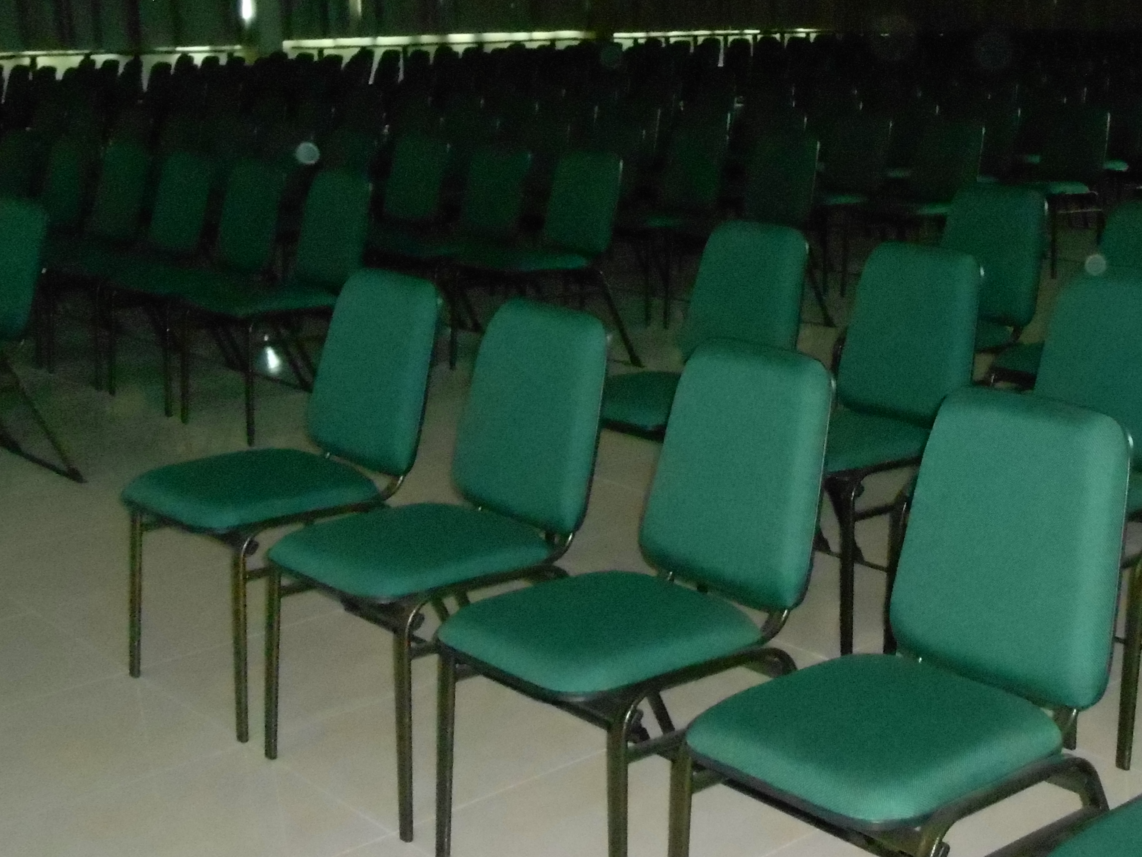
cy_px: 288
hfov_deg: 36.4
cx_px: 885
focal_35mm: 51
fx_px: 1682
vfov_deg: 28.4
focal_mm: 4.7
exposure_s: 1/25
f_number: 3.4
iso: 1250
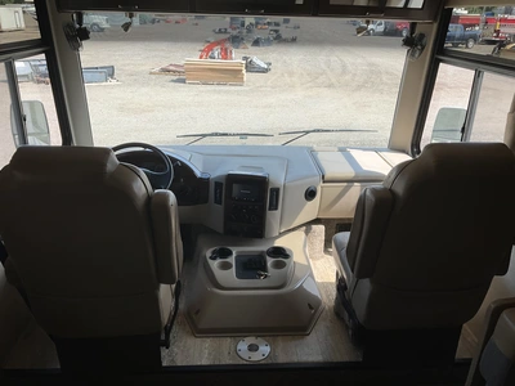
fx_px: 431
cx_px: 258
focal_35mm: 29
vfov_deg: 48.2
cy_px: 193
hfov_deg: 61.7
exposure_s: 1/422
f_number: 1.8
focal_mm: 3
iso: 25
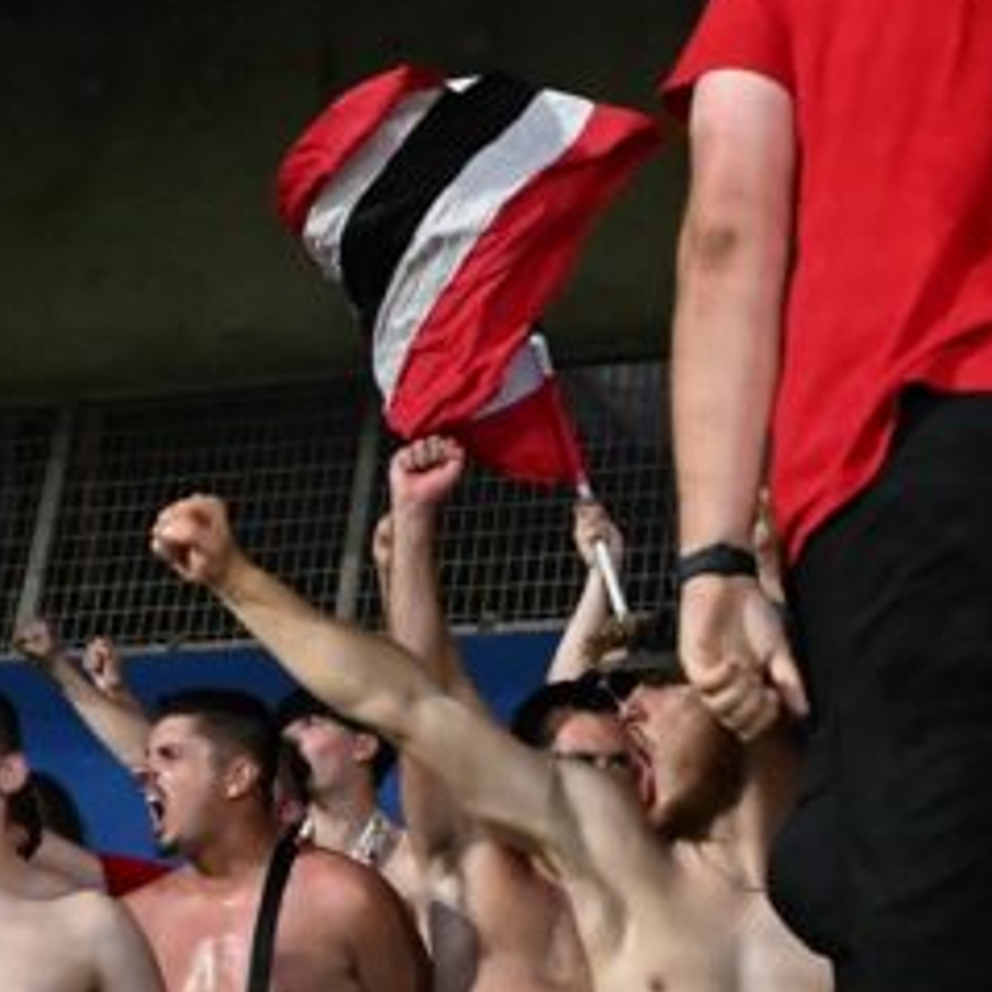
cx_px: -253
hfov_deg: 12.9
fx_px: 4247
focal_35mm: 131
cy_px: 722
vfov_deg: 13.3
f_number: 4.5
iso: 5000
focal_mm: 24
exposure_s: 1/800
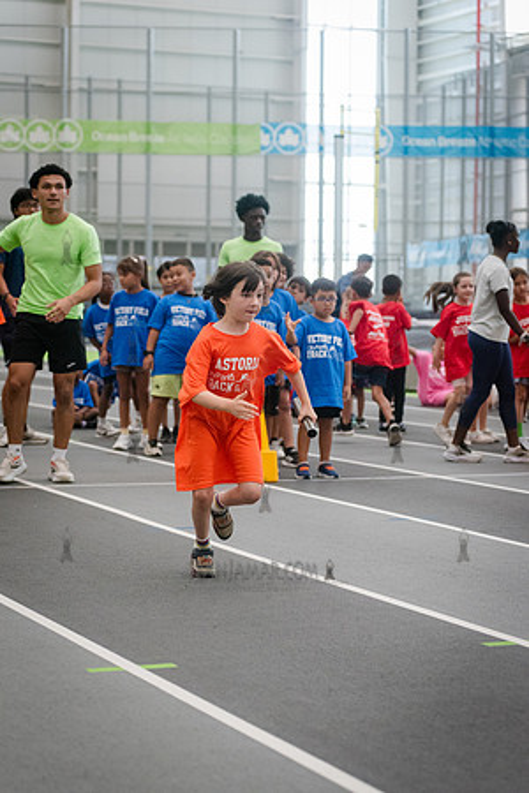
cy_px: 396
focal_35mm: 80
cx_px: 264
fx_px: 1763
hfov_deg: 17.1
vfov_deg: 25.4
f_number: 4
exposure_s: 1/1600
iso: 6400
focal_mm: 80
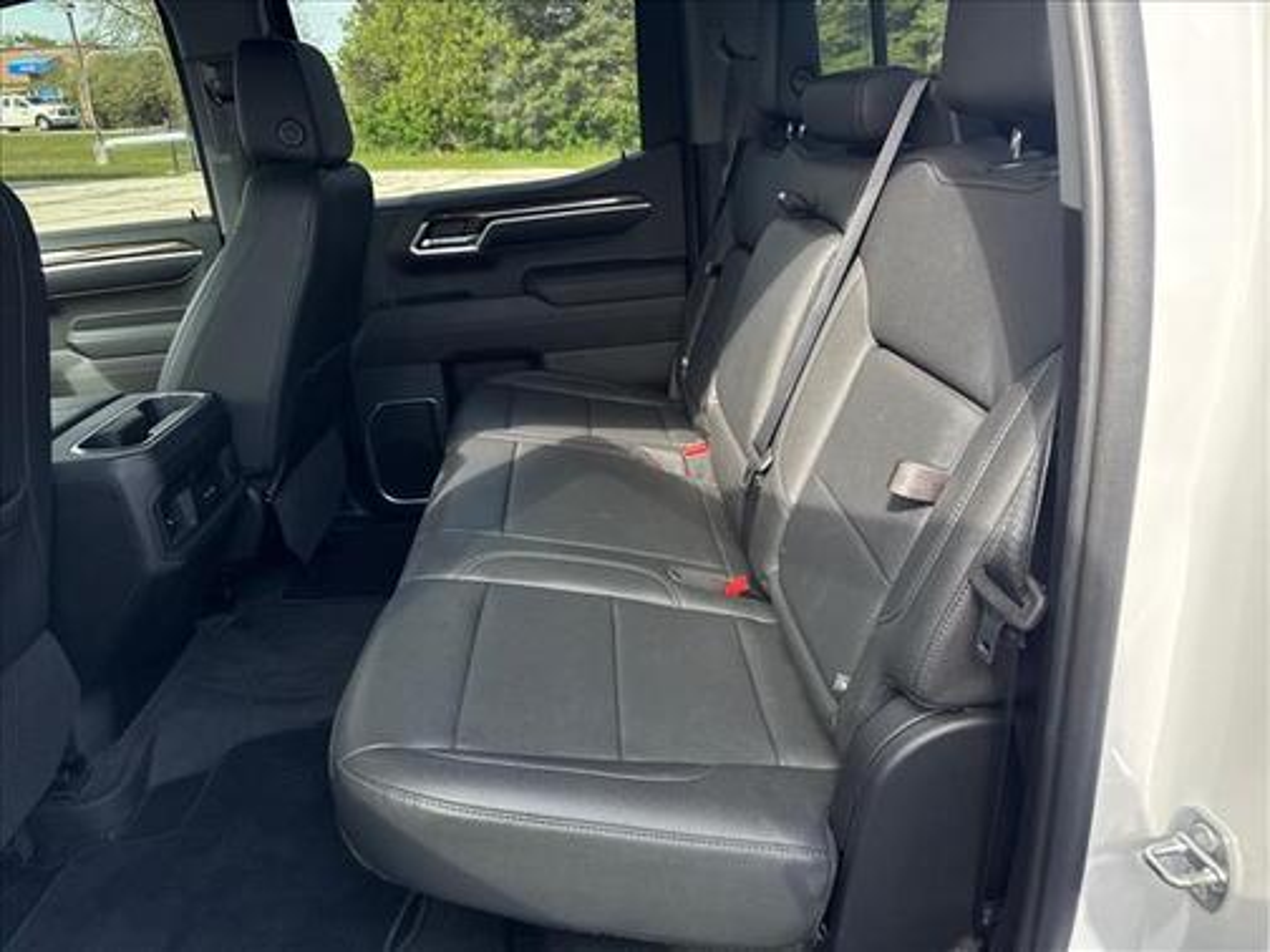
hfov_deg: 71.6
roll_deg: +1.8
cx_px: 635
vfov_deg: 56.8
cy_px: 476
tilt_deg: -21.6
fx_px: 881
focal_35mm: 24
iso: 80
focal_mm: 6.76
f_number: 1.78
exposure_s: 1/633
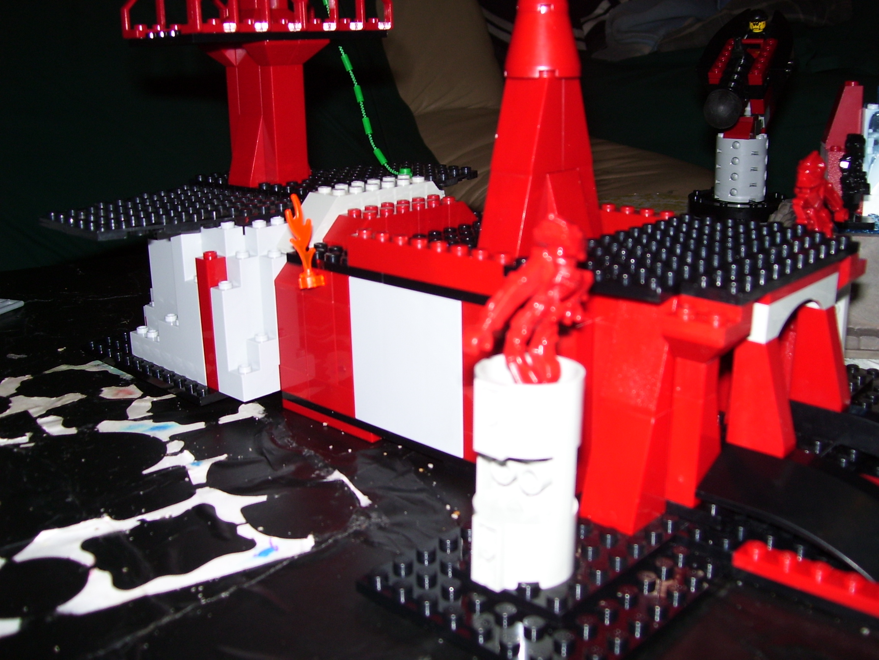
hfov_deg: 51.4
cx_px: 440
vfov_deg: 39.7
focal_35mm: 36
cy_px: 330
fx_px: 914
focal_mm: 6
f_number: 2.7
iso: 80
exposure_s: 1/60
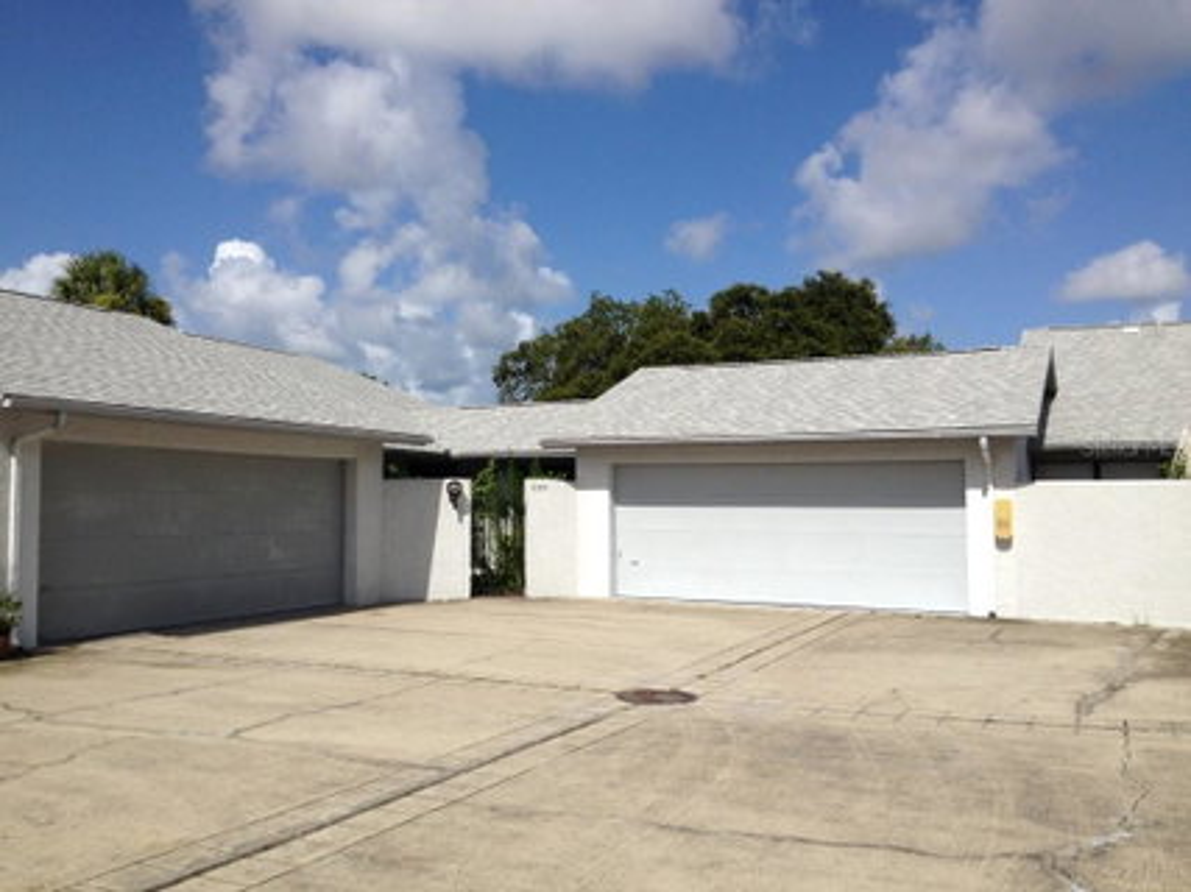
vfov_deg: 40.7
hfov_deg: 52.6
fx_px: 1204
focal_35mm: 35
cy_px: 446
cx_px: 596
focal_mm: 4.28
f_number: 2.4
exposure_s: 1/3247
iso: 50
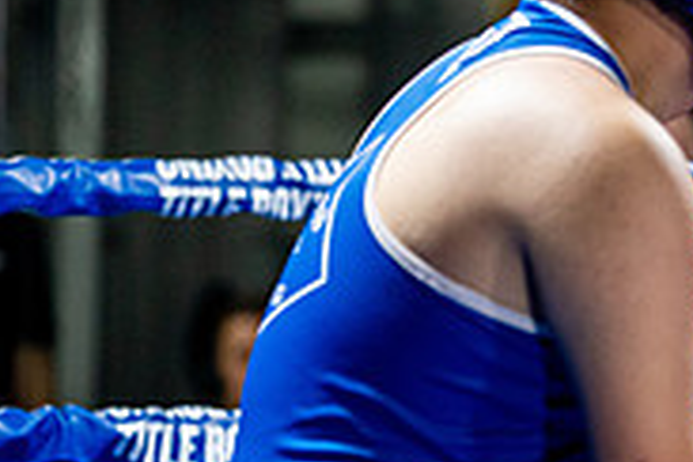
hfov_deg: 6.9
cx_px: 814
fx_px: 5736
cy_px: 490
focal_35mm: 298
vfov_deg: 4.6
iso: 4000
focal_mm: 94
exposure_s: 1/1000
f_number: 2
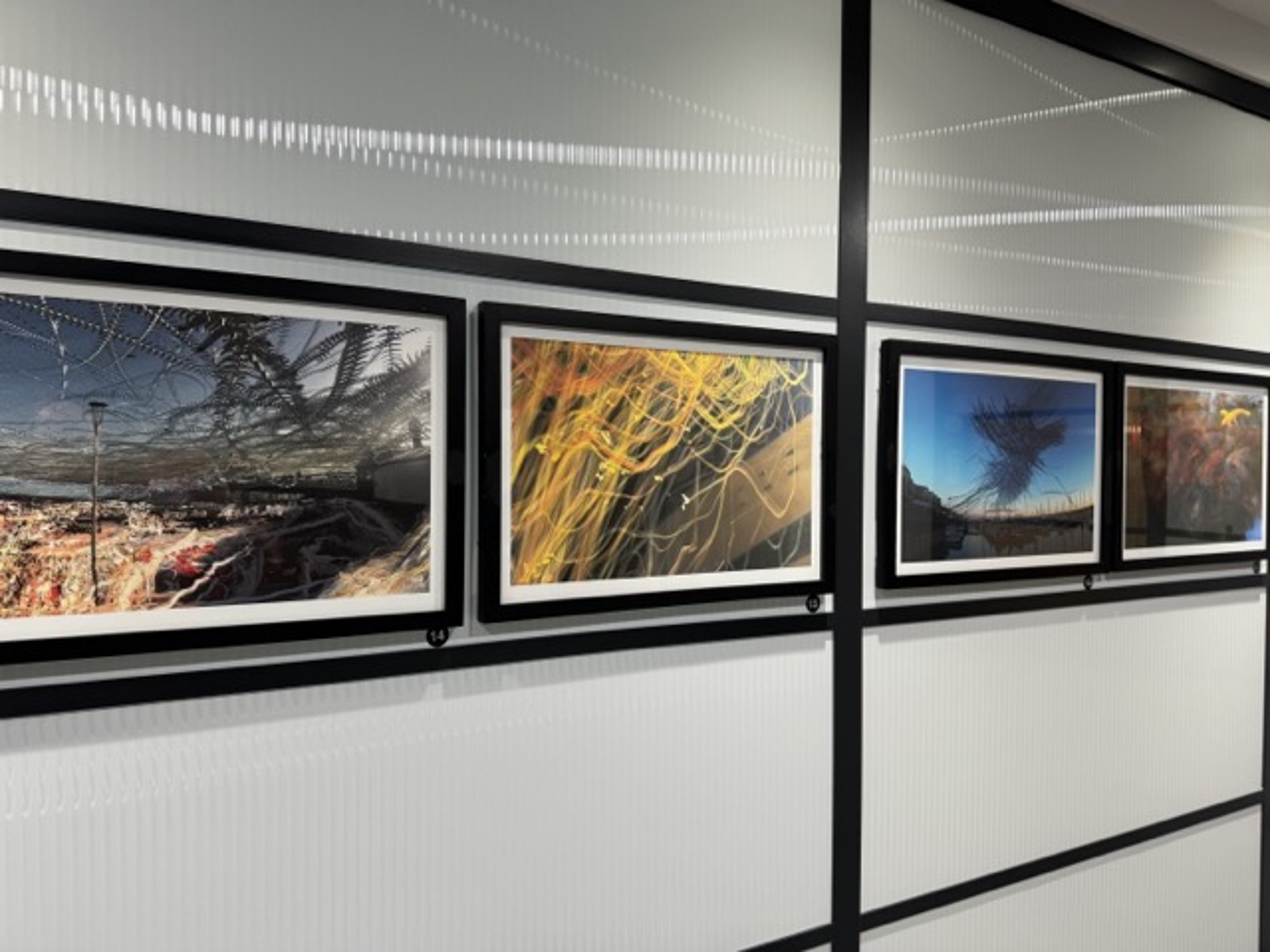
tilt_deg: -3.0
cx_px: 635
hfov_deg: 71.6
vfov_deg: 56.8
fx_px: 881
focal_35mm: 24
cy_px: 476
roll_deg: -0.7
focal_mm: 6.86
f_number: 1.78
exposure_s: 1/100
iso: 100
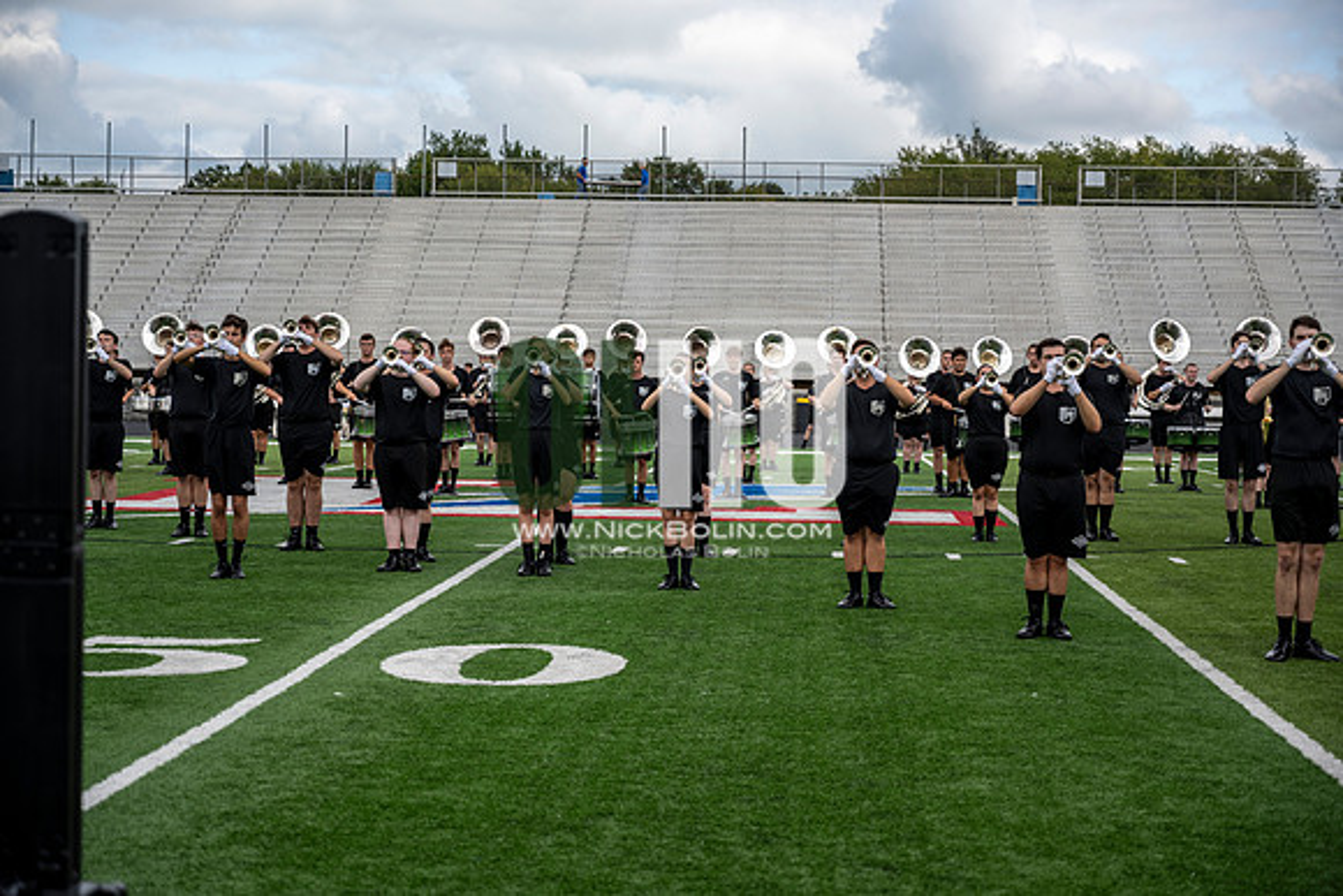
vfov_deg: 19.5
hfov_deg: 28.8
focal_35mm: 70
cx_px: 672
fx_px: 2612
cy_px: 448
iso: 160
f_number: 4
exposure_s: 1/800
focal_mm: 70
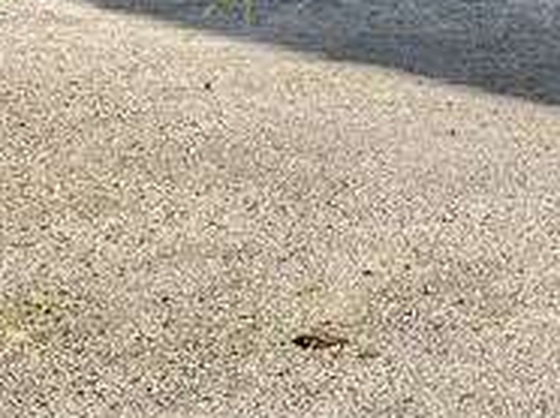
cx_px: 948
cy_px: -373
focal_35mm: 112
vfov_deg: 12.0
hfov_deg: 15.5
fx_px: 1810
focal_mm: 5.1
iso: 50
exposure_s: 1/891
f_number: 1.6
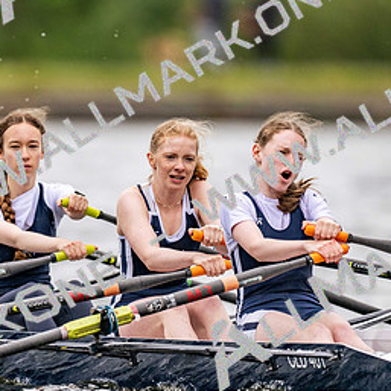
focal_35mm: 1152
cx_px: 81
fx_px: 14722
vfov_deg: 1.5
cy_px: 247
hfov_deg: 1.5
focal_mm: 600
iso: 450
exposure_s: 1/2500
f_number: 4
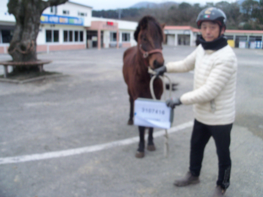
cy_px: 98
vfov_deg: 40.7
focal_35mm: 35
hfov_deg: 52.6
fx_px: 266
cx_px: 132
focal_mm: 6.3
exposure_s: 1/30
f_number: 3
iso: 100
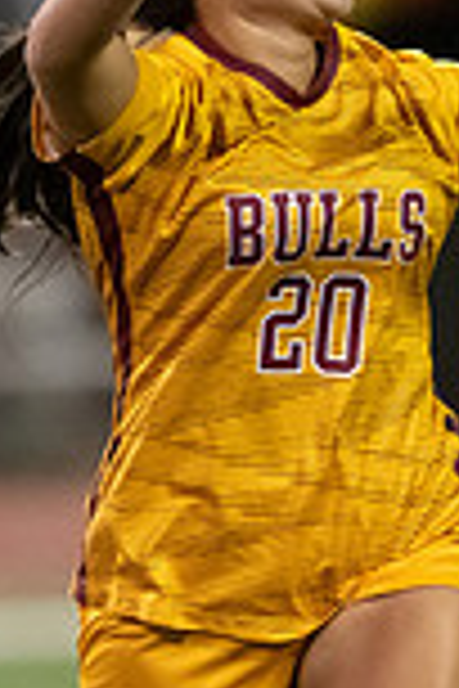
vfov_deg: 1.6
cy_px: 605
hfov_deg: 1.1
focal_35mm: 1282
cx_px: 144
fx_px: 24516
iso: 16000
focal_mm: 300
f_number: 2.8
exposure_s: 1/1000
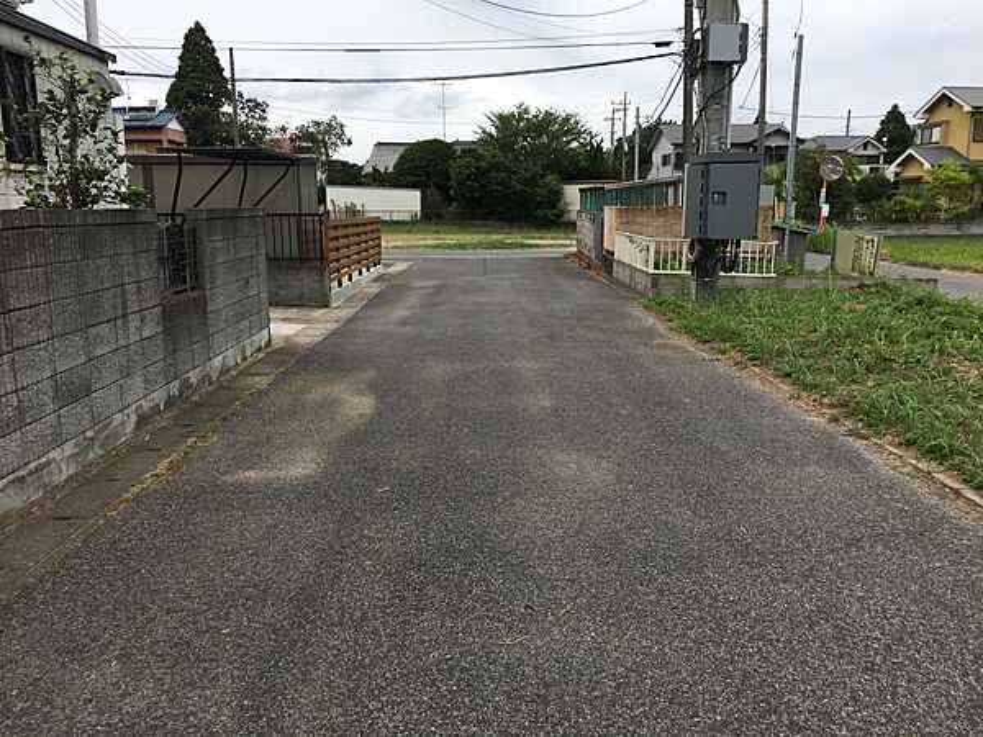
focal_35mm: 29
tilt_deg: -12.8
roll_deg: +0.2
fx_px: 824
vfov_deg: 48.2
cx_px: 492
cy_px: 368
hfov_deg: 61.7
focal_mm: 4.15
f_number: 2.2
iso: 25
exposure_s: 1/686
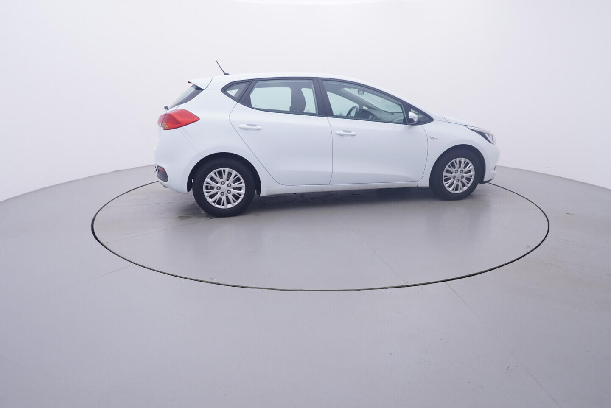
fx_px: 382
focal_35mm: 22
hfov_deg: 77.3
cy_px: 204
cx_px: 306
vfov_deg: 56.2
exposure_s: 1/80
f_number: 5
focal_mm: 15
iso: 200
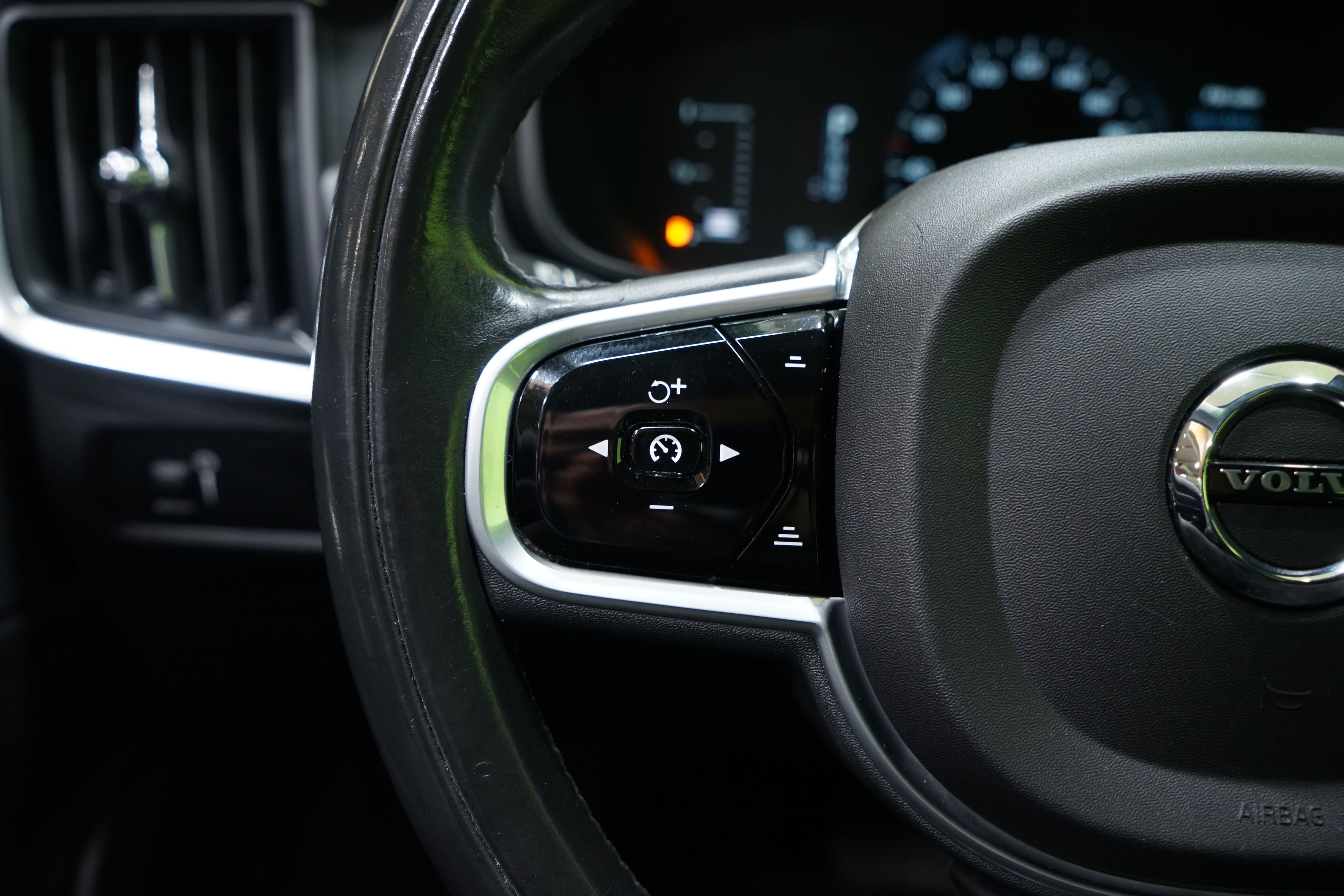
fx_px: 1456
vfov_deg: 34.2
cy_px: 448
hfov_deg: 49.6
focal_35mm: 39
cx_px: 672
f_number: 5.6
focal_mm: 39
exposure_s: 1/20
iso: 1250
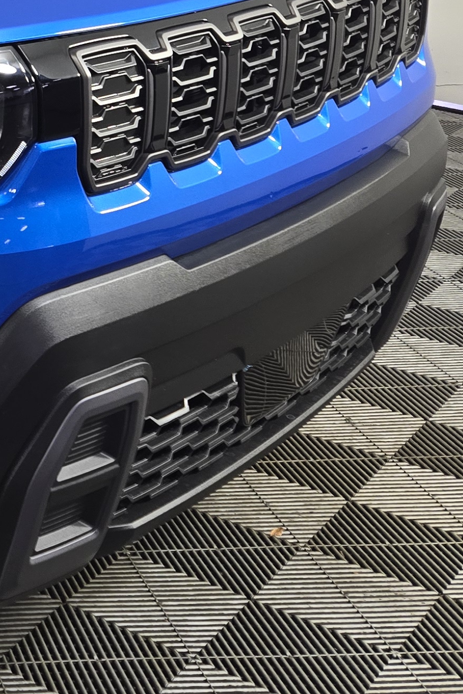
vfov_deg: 26.9
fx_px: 1408
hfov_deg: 15.8
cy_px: 95
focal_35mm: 73
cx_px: -382
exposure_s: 1/120
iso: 80
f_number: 1.8
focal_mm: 5.4
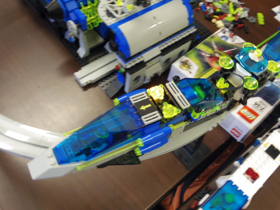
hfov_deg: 52.6
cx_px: 140
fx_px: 283
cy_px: 105
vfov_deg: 40.7
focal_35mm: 35
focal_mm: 6.4
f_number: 4.5
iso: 1000
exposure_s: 1/60
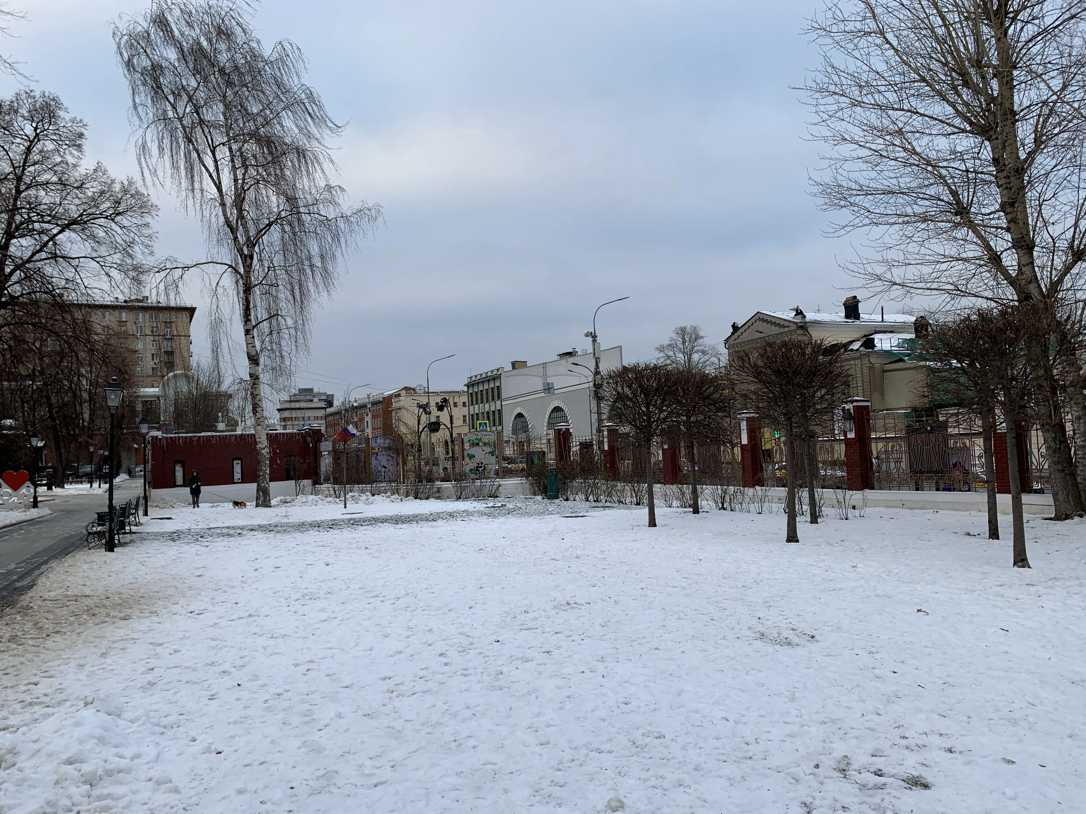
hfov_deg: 67.3
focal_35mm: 26
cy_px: 407
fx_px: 816
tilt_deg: +3.0
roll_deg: +3.1
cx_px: 543
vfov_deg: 53.1
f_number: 1.8
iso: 25
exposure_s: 1/245
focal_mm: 4.25
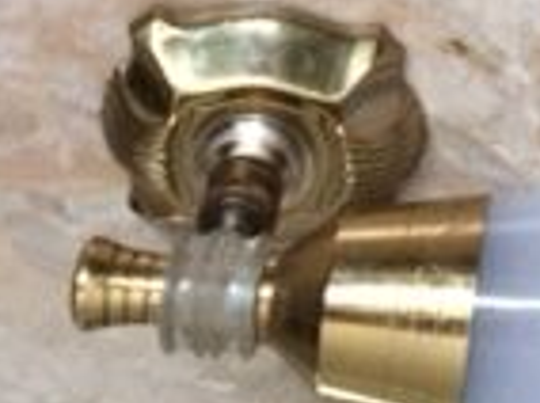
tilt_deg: -63.7
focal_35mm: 131
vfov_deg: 11.0
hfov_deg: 14.0
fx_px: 2040
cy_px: -99
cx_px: 833
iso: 250
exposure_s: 1/25
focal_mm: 4.15
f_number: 2.2
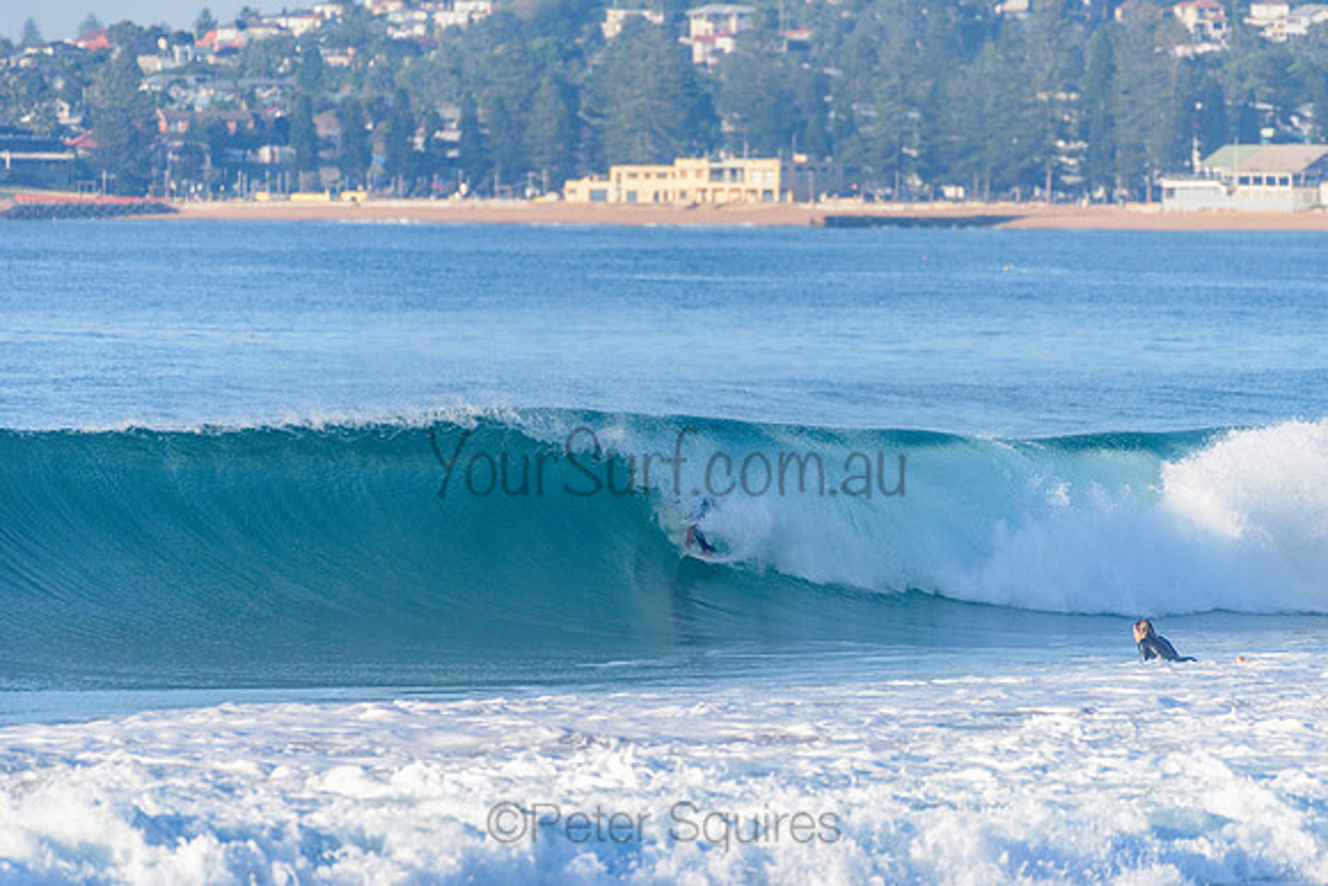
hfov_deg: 4.1
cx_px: 664
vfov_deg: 2.8
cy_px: 443
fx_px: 18448
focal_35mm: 500
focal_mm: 500
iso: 280
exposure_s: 1/2000
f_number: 5.6
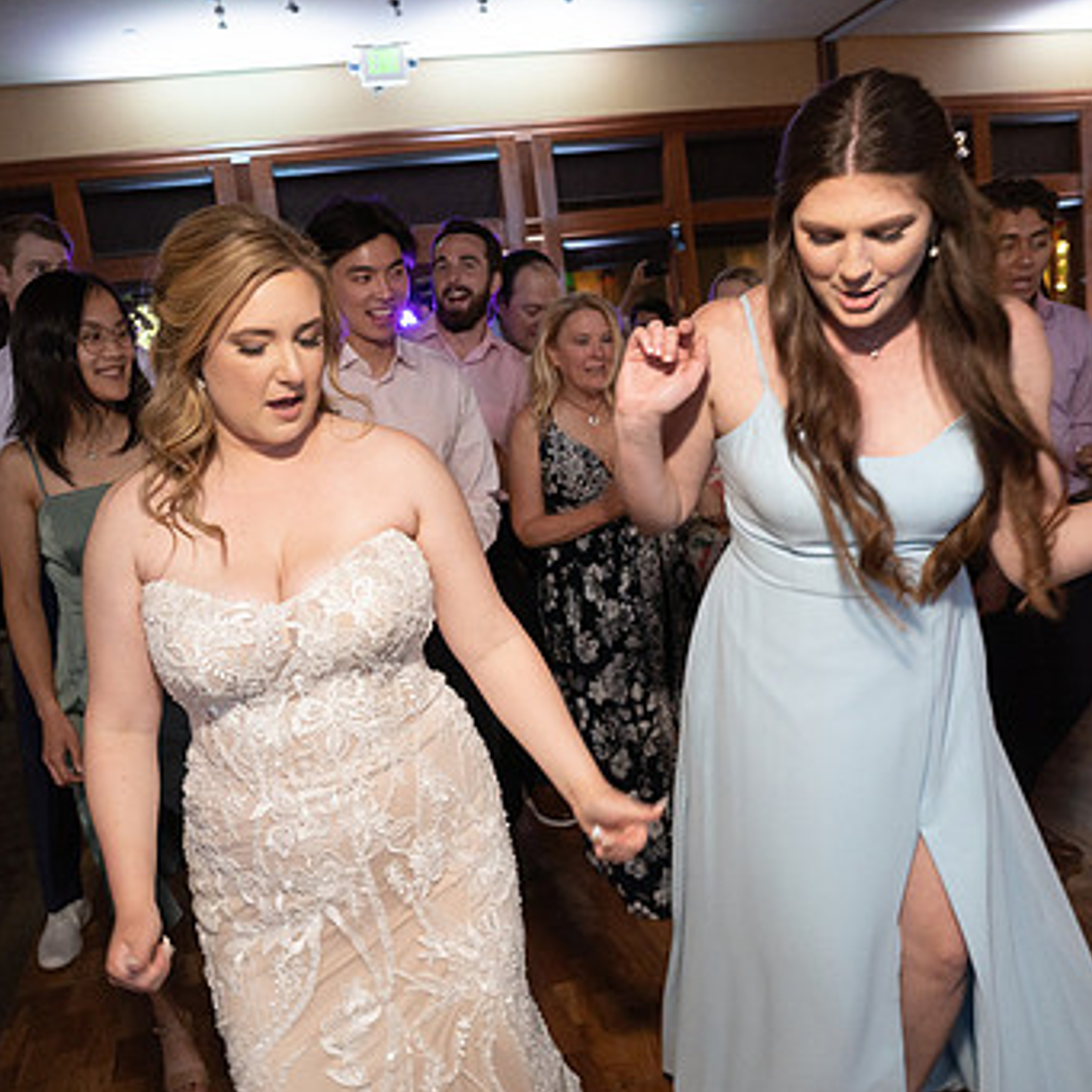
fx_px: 928
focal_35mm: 26
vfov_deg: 60.9
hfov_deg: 60.8
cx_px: 487
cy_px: 546
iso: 1600
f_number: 2.8
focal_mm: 18
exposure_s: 1/80
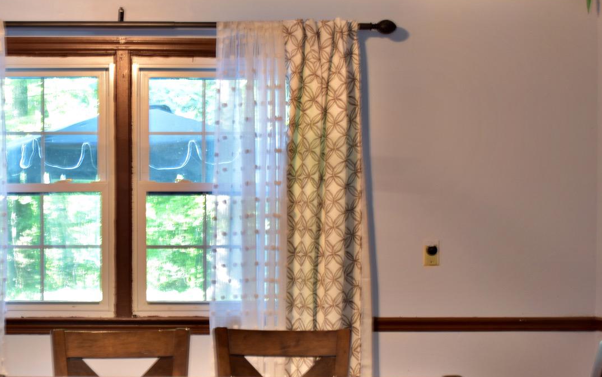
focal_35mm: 64
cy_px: 287
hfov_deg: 31.4
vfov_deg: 20.2
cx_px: 148
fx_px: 1050
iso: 100
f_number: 4
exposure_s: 1/1.3
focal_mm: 22
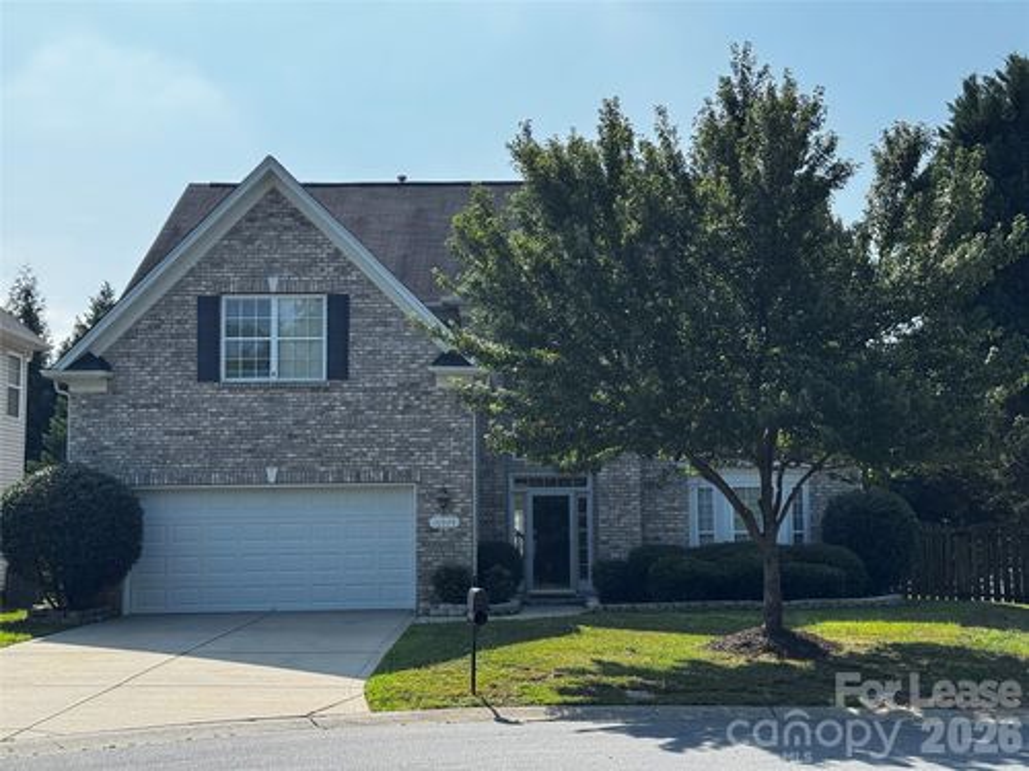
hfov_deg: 39.7
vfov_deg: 30.3
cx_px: 514
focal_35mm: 48
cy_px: 386
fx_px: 1427
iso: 64
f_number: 1.78
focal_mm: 6.76
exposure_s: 1/3096
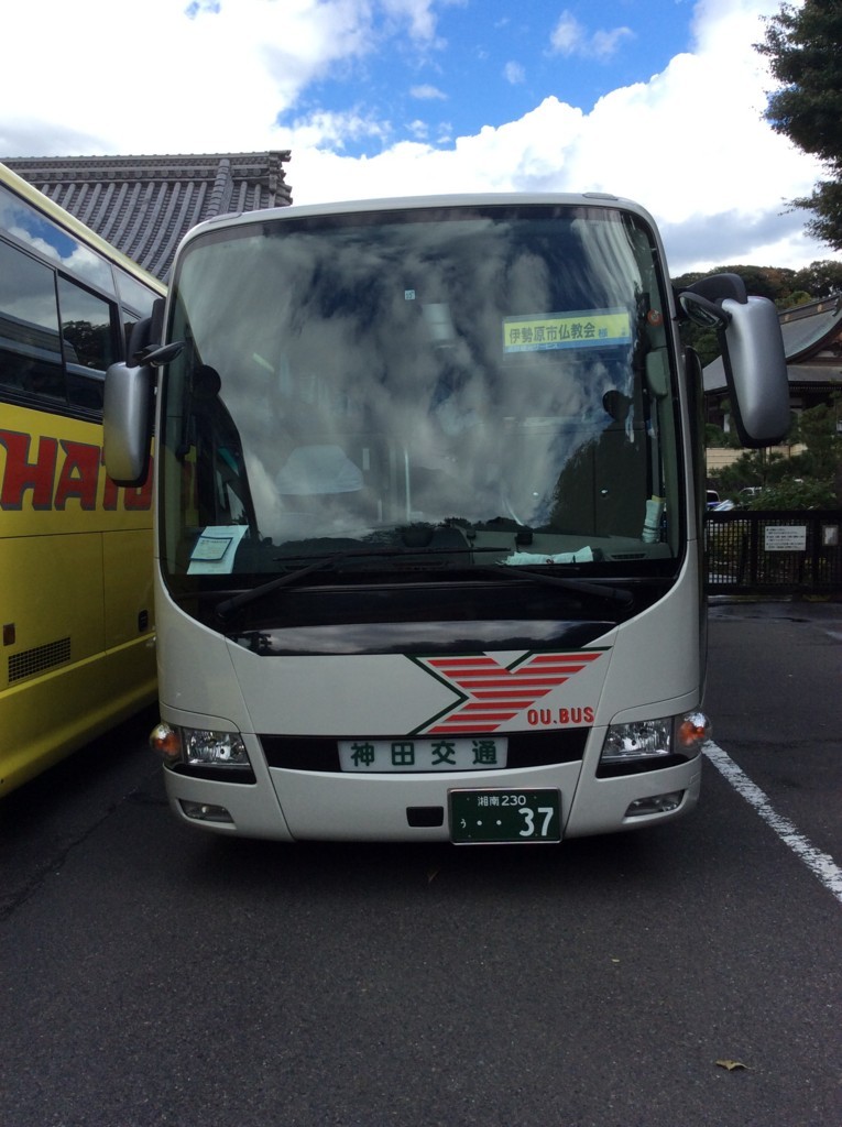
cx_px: 421
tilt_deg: -5.5
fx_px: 1040
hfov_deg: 44.1
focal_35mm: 32
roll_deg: +0.9
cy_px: 564
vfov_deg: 56.9
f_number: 2.4
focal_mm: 3.3
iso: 32
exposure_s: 1/867
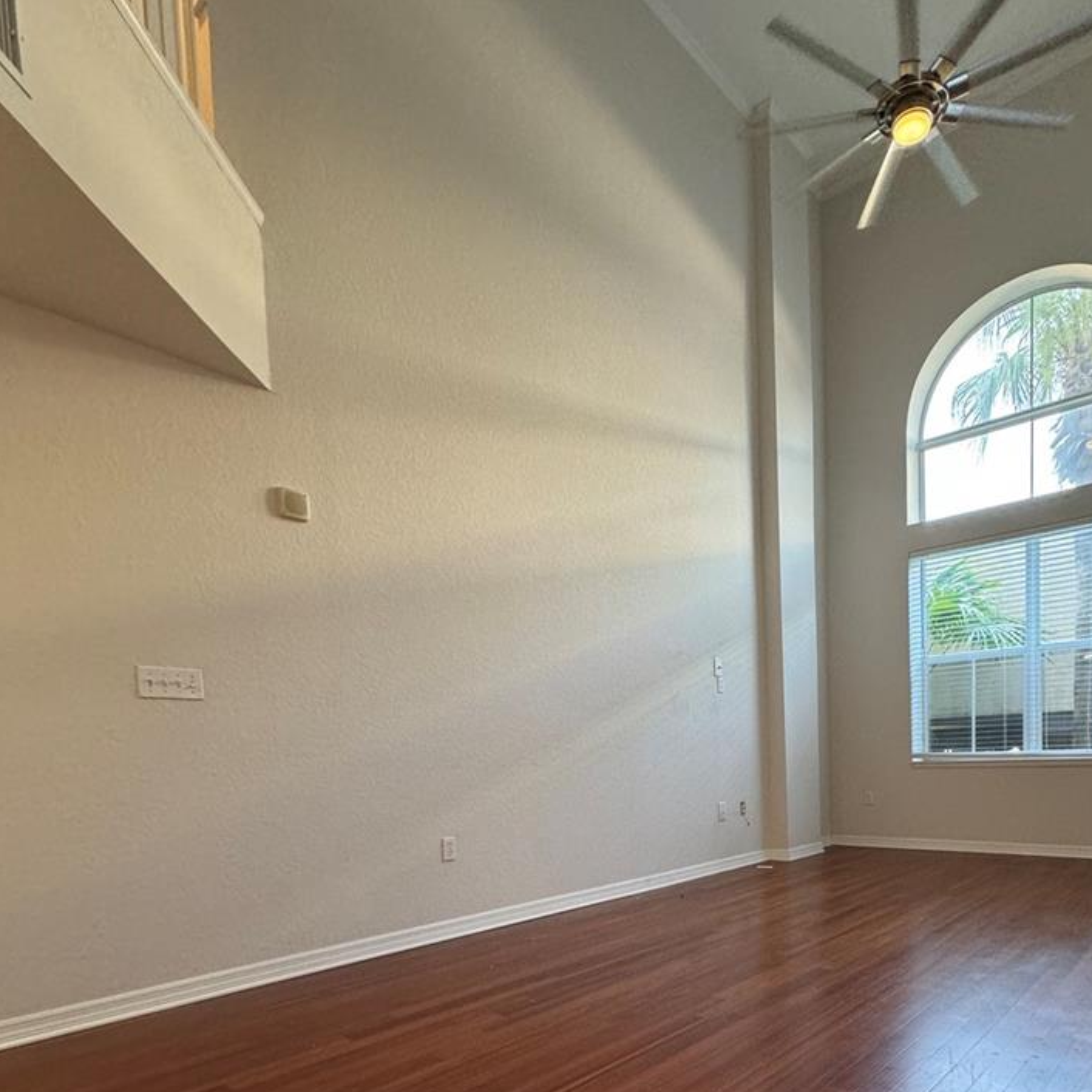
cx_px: 664
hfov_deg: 71.3
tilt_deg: -3.4
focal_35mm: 21
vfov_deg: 68.1
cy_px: 802
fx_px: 749
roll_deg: +2.2
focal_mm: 2.22
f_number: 2.2
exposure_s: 1/60
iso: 320
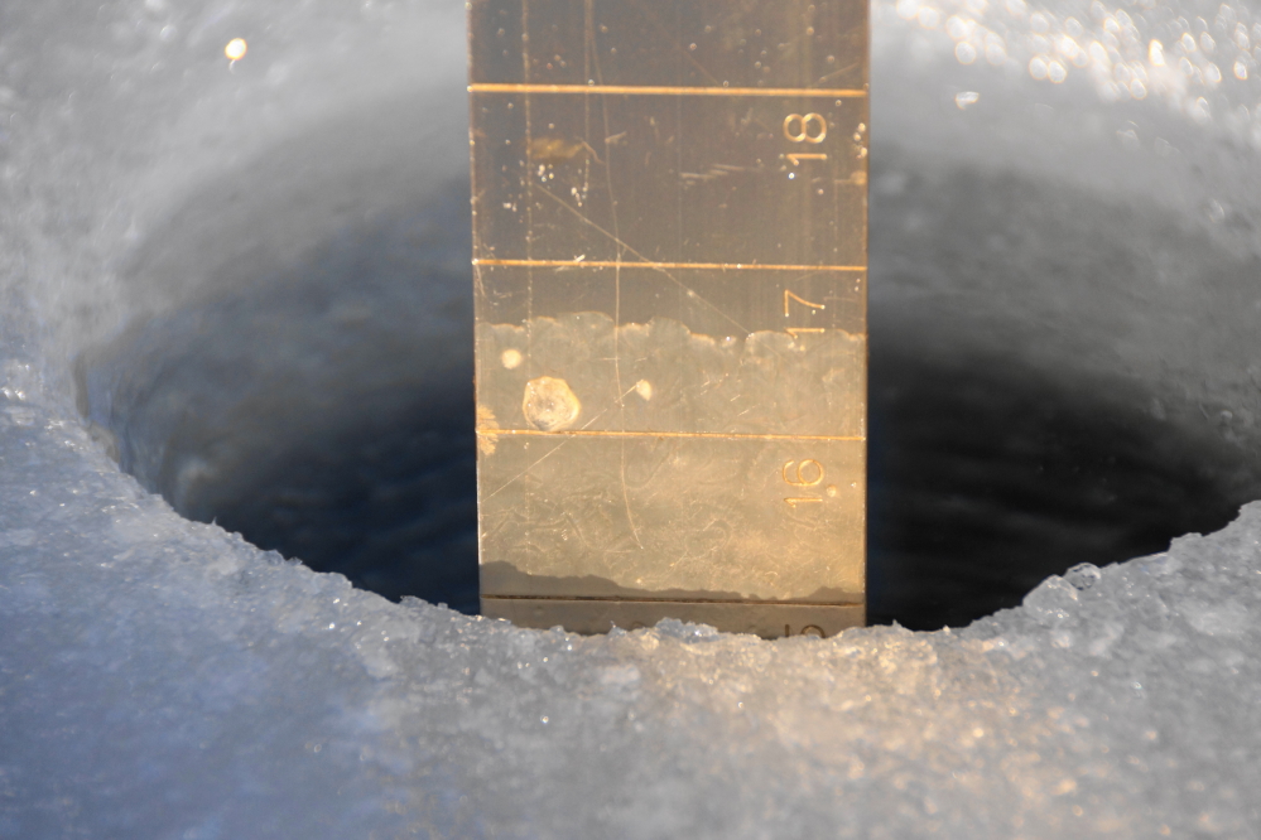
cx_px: 630
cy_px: 420
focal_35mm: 315
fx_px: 11033
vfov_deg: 4.4
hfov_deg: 6.5
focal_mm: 210
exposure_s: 1/400
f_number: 6.3
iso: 320
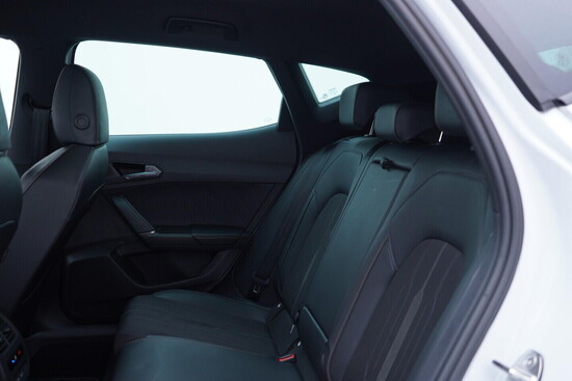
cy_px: 190
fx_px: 572
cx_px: 286
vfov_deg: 36.9
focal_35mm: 36
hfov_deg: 53.1
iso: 160
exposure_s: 1/40
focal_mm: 24
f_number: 2.8
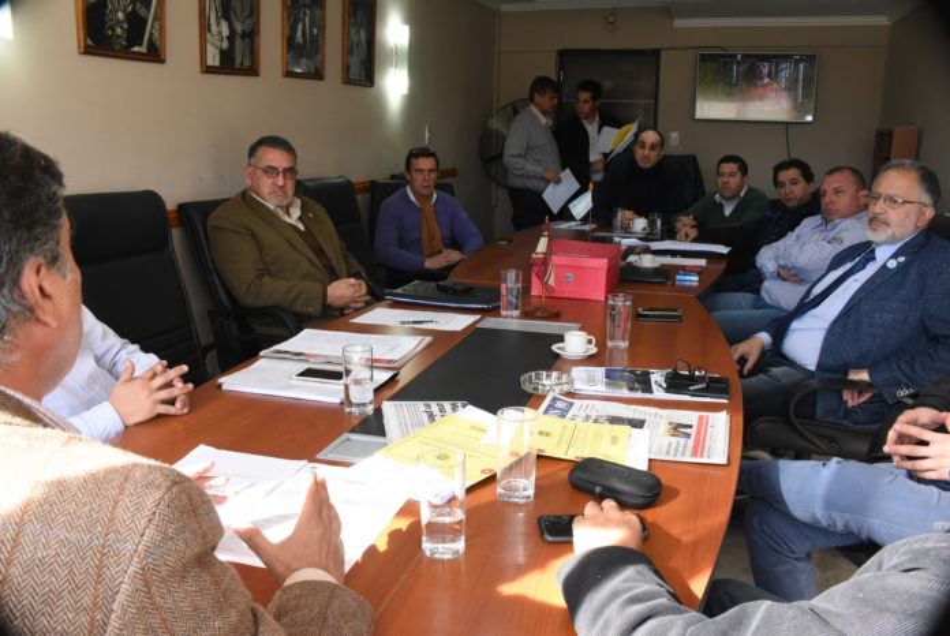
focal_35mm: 30
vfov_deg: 43.7
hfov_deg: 61.9
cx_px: 475
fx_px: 793
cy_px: 318
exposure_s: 1/160
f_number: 16
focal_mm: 30
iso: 3200
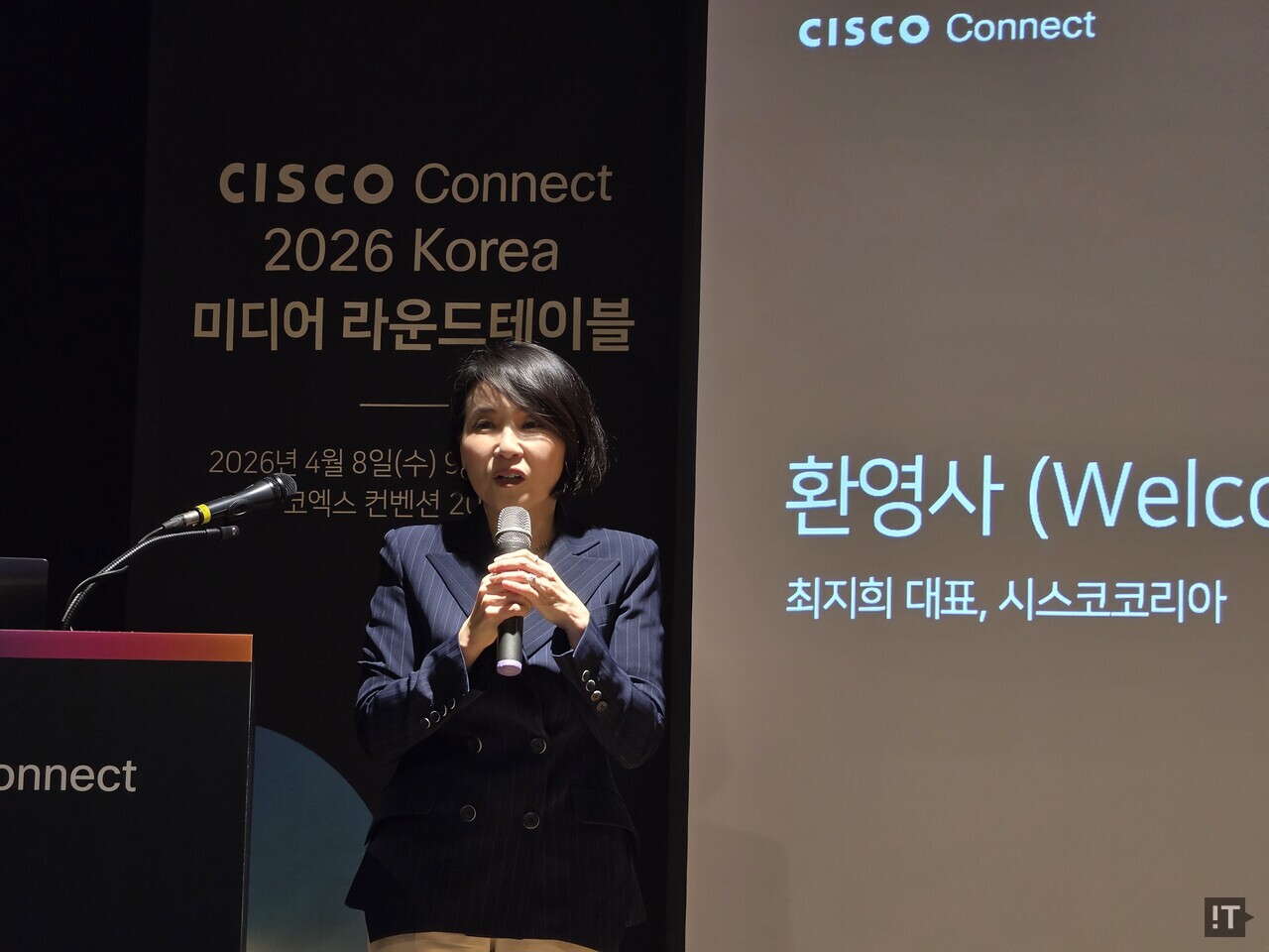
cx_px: 634
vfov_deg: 12.9
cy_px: 476
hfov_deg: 17.1
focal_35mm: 115
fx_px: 4216
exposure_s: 1/60
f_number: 2.9
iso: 400
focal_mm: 18.6
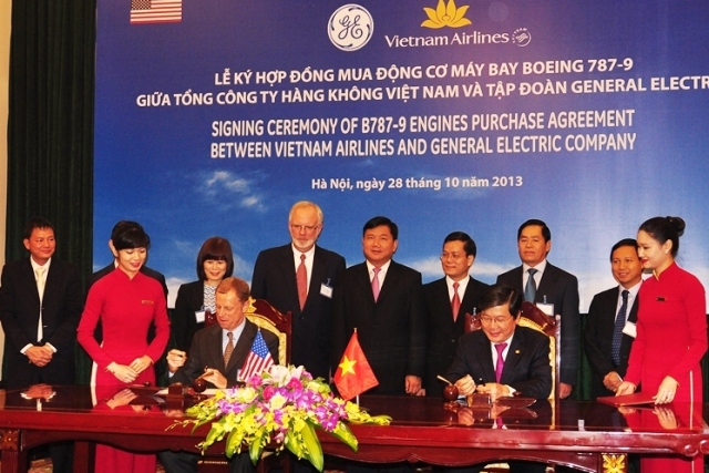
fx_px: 650
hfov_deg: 57.2
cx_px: 354
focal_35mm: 33
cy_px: 236
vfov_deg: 40.0
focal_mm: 22
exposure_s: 1/60
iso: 500
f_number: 3.8
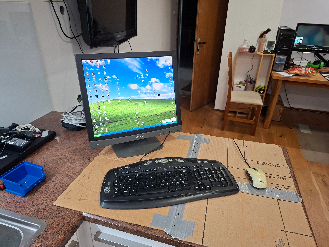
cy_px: 124
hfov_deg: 73.9
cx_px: 164
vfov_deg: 58.9
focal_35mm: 23
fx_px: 219
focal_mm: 5.54
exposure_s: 1/50
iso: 200
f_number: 1.8
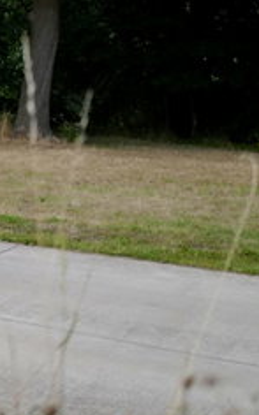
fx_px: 1053
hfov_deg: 11.7
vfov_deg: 22.2
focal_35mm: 93
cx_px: -342
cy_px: 113
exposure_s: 1/50
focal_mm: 28
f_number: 1.7
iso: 100
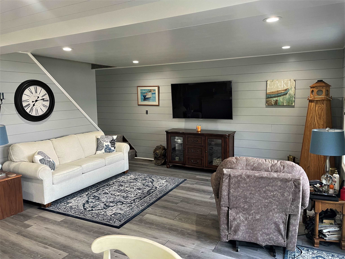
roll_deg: +0.4
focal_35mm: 26
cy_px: 130
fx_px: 259
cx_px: 172
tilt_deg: -7.5
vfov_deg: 53.1
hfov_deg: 67.3
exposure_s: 1/93
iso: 125
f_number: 1.6
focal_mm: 4.2
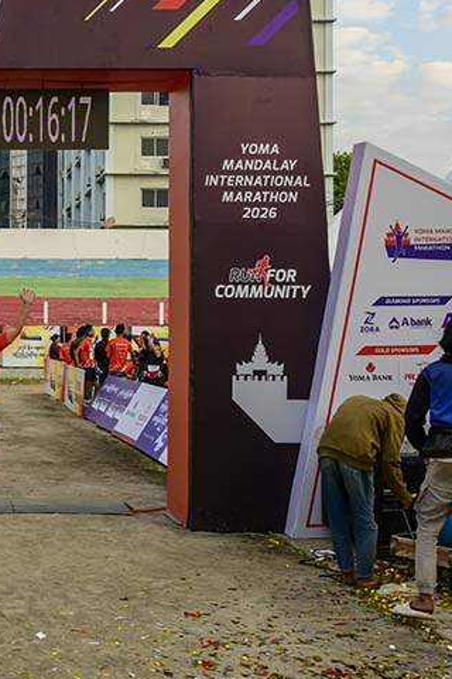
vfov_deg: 37.8
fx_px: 979
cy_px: 236
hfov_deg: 22.8
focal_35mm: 52
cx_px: -154
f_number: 8
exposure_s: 1/640
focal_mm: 26
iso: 800
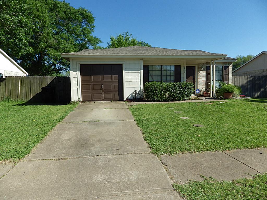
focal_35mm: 22
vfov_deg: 61.1
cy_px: 100
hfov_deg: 76.4
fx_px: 170
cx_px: 134
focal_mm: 4
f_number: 3.1
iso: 100
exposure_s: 1/1000
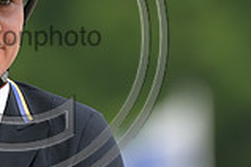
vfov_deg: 0.9
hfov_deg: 1.4
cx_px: -13
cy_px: 15
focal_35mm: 1455
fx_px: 10144
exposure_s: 1/1250
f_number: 5
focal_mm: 400
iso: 500
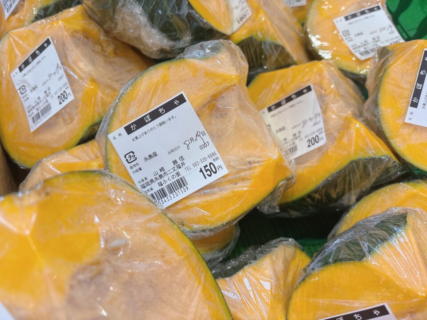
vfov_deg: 53.1
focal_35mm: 26
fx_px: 321
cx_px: 214
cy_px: 160
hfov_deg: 67.3
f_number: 1.6
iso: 125
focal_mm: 5.96
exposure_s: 1/120
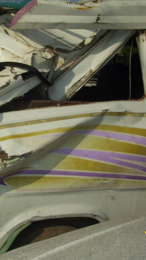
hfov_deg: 20.6
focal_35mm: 58
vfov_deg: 36.0
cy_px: 123
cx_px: 42
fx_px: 399
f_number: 5.6
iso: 80
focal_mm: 5.7
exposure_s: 1/800
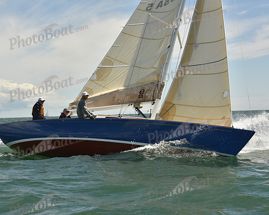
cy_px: 109
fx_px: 637
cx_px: 118
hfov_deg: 23.8
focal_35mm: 80
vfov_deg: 19.2
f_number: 11
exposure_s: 1/800
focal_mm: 70
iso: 320
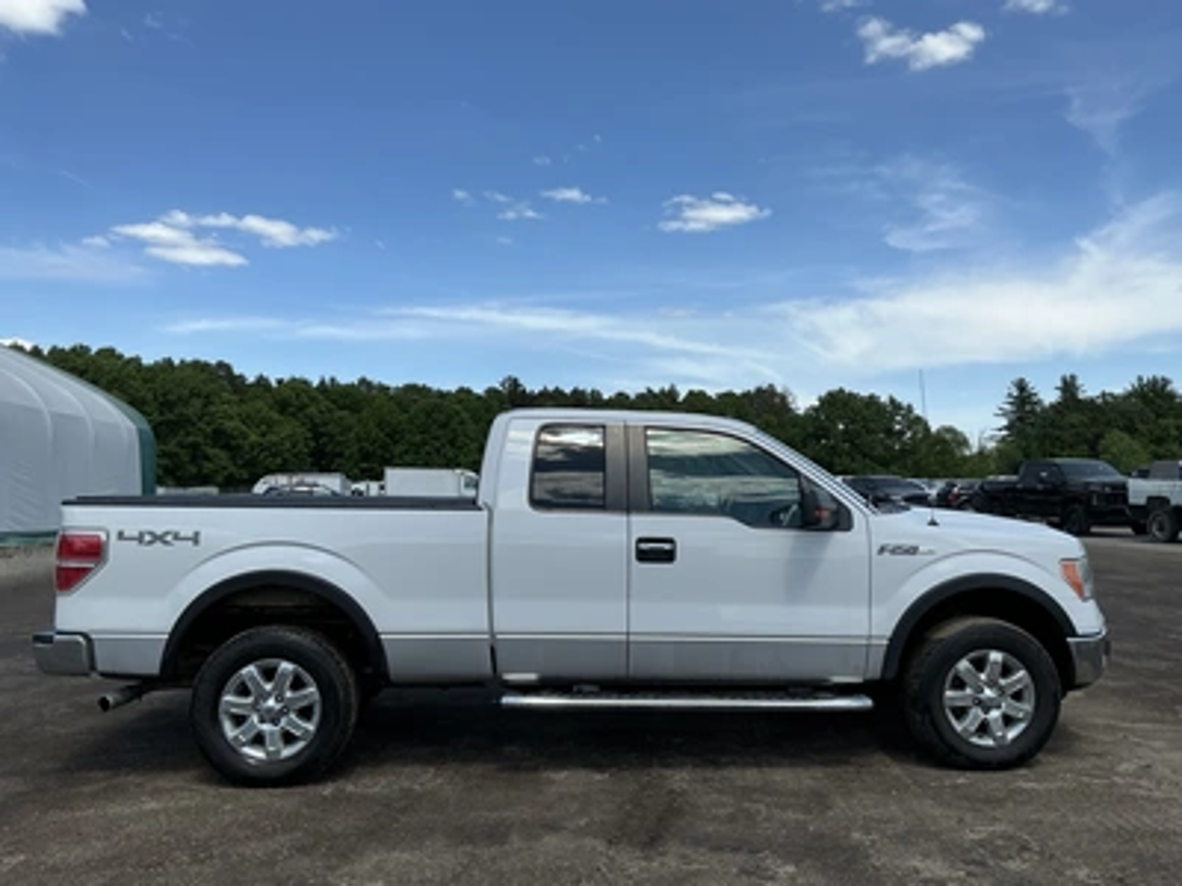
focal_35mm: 28
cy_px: 443
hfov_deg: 63.4
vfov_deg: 49.7
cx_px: 591
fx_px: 956
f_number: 1.8
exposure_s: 1/1848
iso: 25
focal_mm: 3
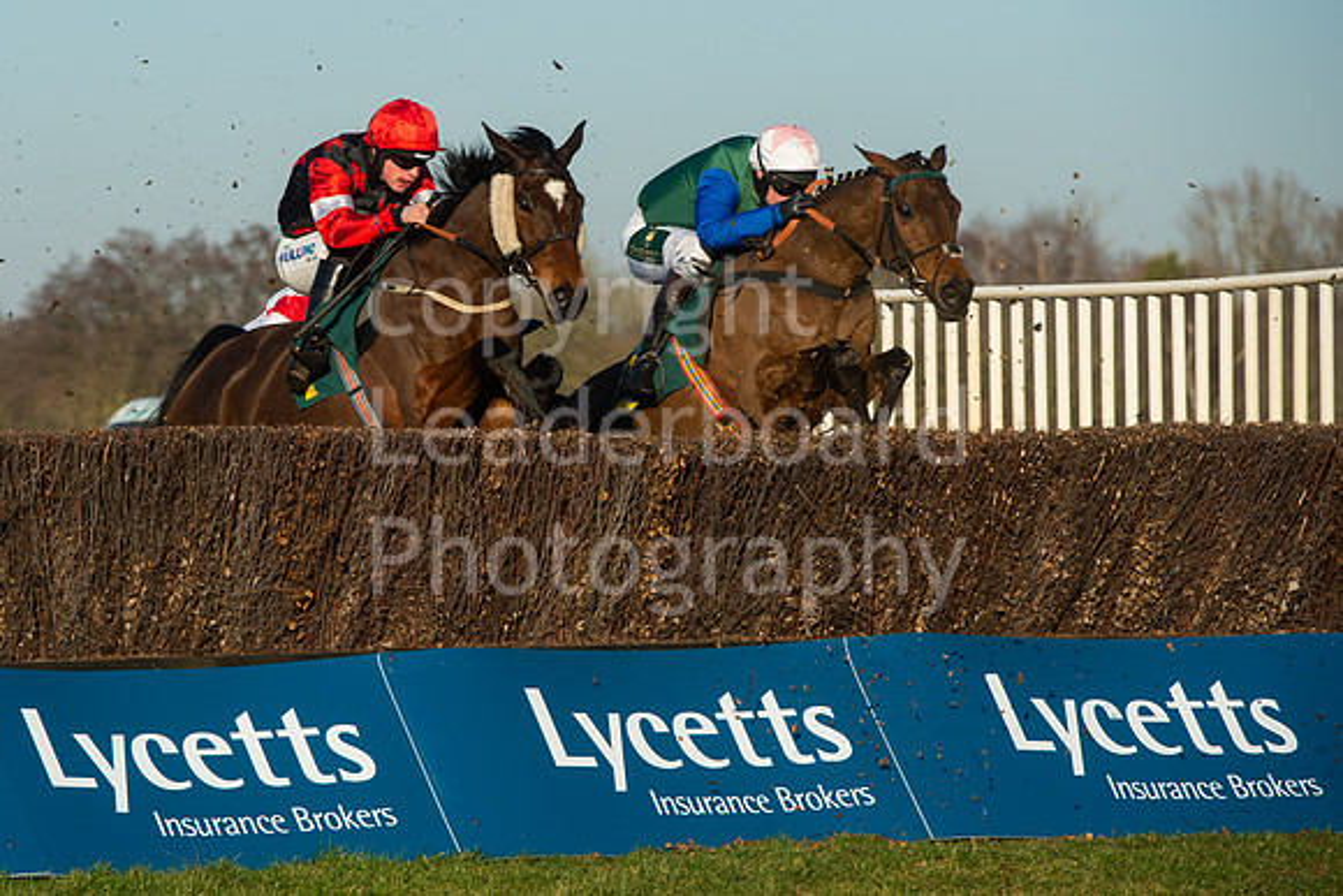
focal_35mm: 242
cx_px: 488
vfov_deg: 5.7
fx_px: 9022
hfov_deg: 8.5
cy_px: 439
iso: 500
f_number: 6.3
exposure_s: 1/3200
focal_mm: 185
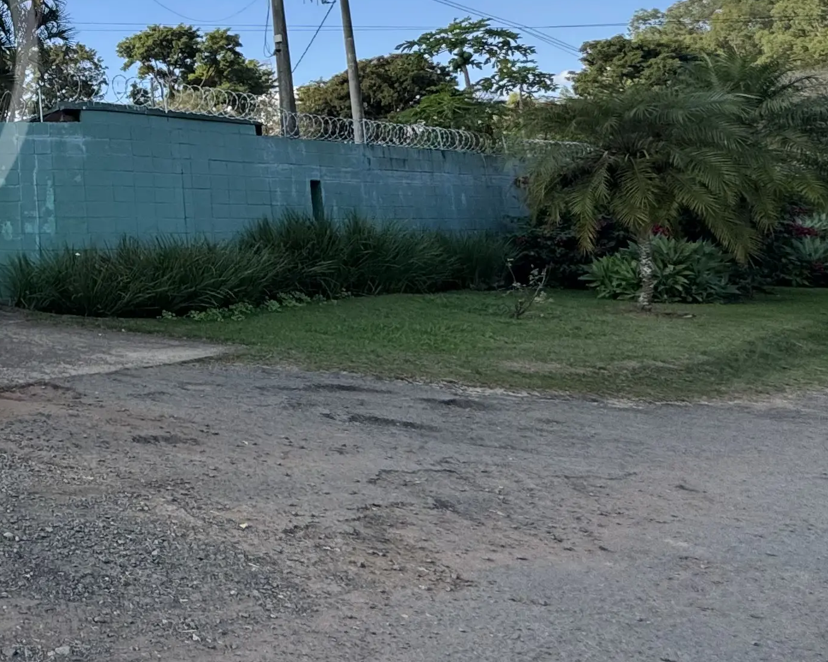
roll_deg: +1.7
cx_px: -199
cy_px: 56
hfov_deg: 34.9
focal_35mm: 40
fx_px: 980
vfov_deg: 35.0
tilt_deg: +10.9
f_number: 2.2
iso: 40
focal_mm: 2.22
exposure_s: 1/787
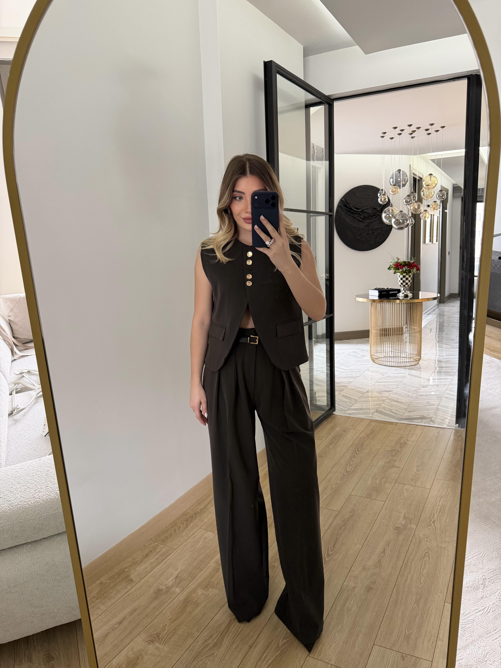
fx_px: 463
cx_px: 250
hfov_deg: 56.8
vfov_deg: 71.6
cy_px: 334
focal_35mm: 24
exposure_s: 1/60
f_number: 1.78
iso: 250
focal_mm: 6.76
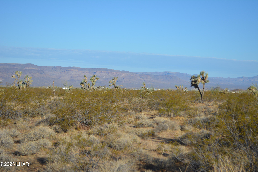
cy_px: 86
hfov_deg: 24.6
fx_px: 592
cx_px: 129
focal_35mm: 82
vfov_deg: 16.6
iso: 400
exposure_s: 1/1600
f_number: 7.1
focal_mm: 55
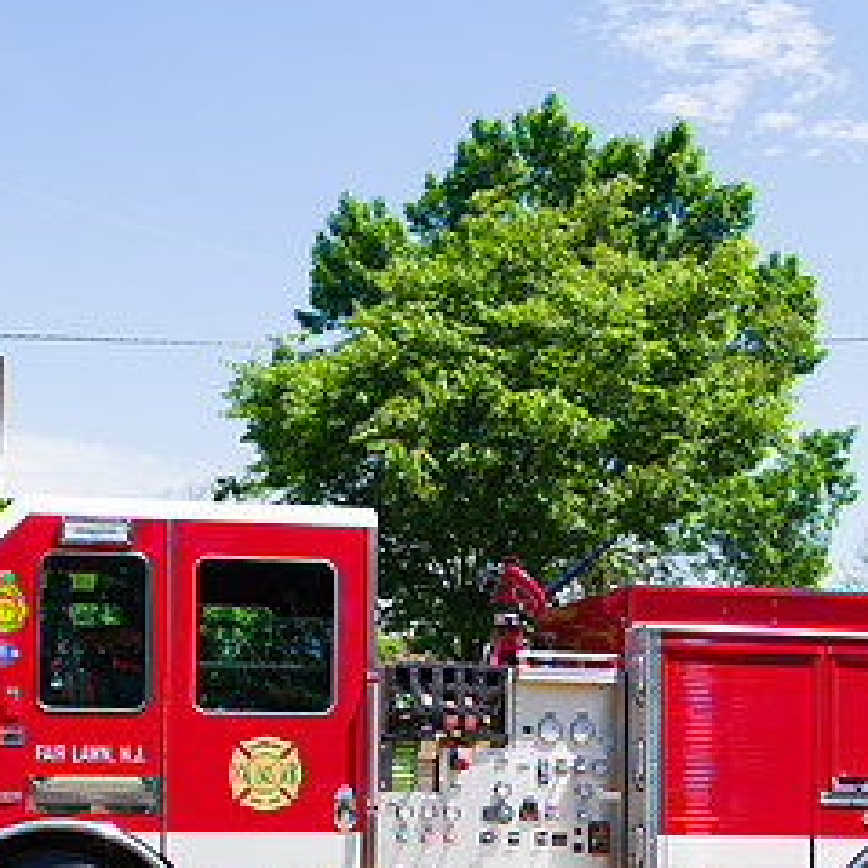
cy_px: 637
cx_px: 436
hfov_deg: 26.9
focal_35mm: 64
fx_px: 1816
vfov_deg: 26.6
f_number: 5
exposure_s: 1/1600
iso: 200
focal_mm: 31
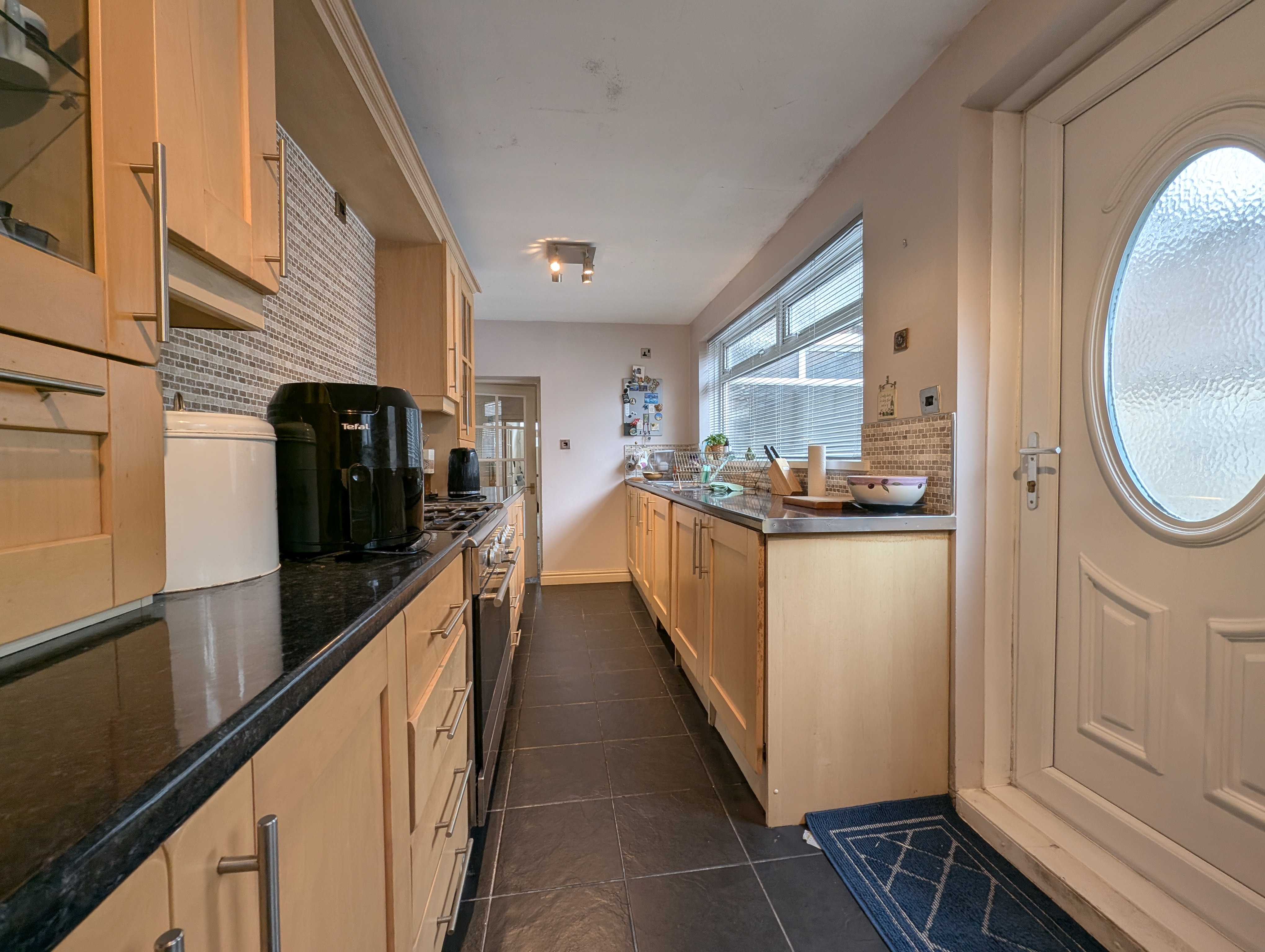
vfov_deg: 90.1
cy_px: 476
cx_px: 632
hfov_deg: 106.1
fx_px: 476
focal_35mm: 13
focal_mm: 1.95
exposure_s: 1/33.3
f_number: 2.2
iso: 47
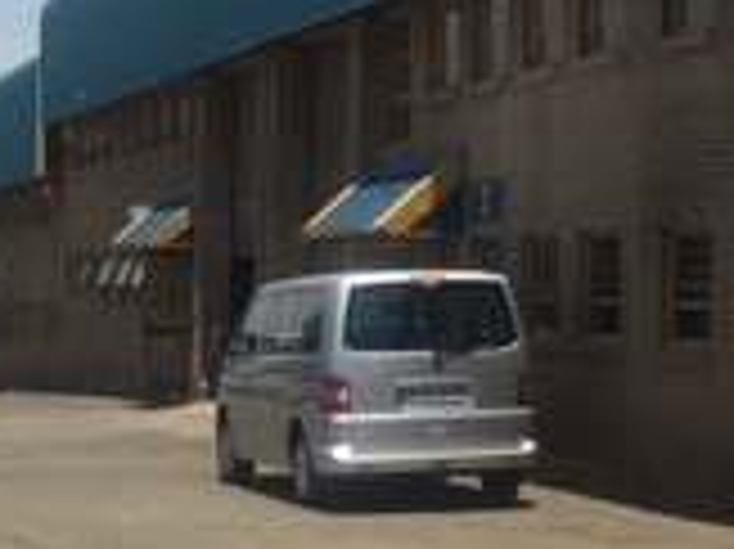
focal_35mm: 114
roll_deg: -0.3
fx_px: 2415
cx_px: 374
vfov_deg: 13.0
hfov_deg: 17.3
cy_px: 279
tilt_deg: -0.8
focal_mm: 4.15
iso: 25
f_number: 2.2
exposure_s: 1/2747
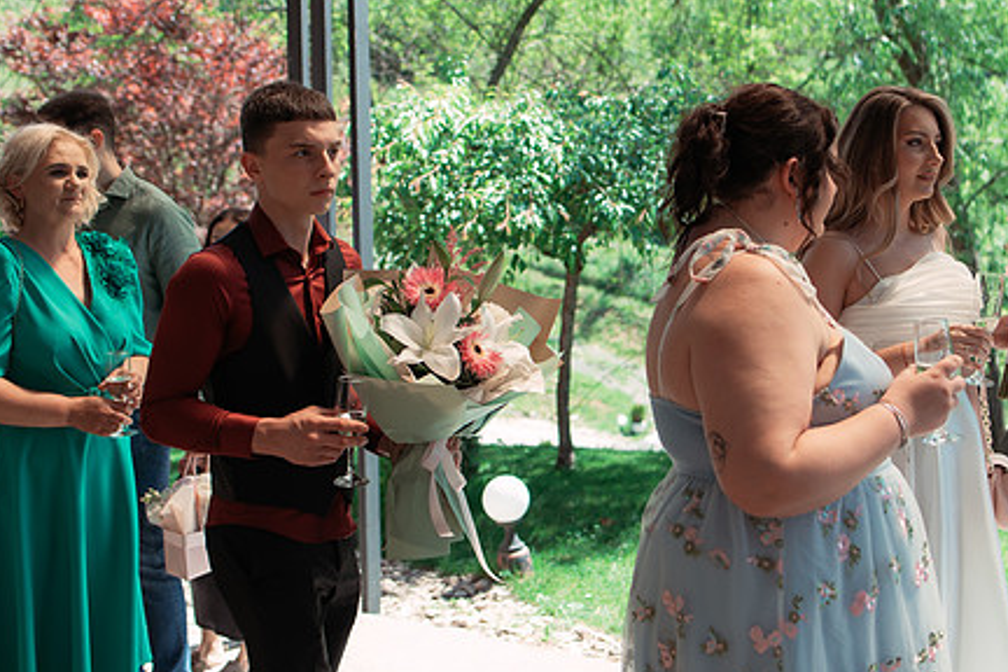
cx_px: 588
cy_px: 293
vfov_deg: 28.6
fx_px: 1316
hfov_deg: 41.8
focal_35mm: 47
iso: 125
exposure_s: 1/500
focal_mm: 35
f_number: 3.2
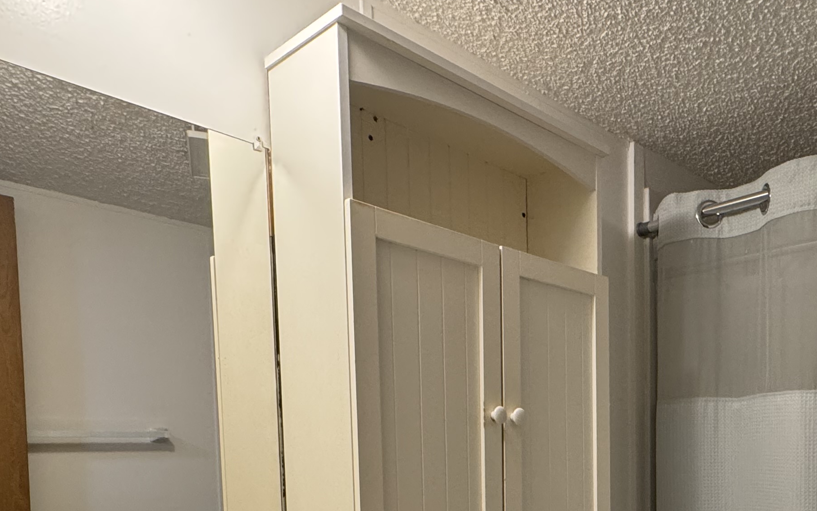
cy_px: 524
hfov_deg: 56.0
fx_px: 735
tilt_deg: -4.7
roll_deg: +0.5
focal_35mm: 33
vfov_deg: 34.5
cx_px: 586
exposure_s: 1/60
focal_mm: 2.22
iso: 250
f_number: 2.2
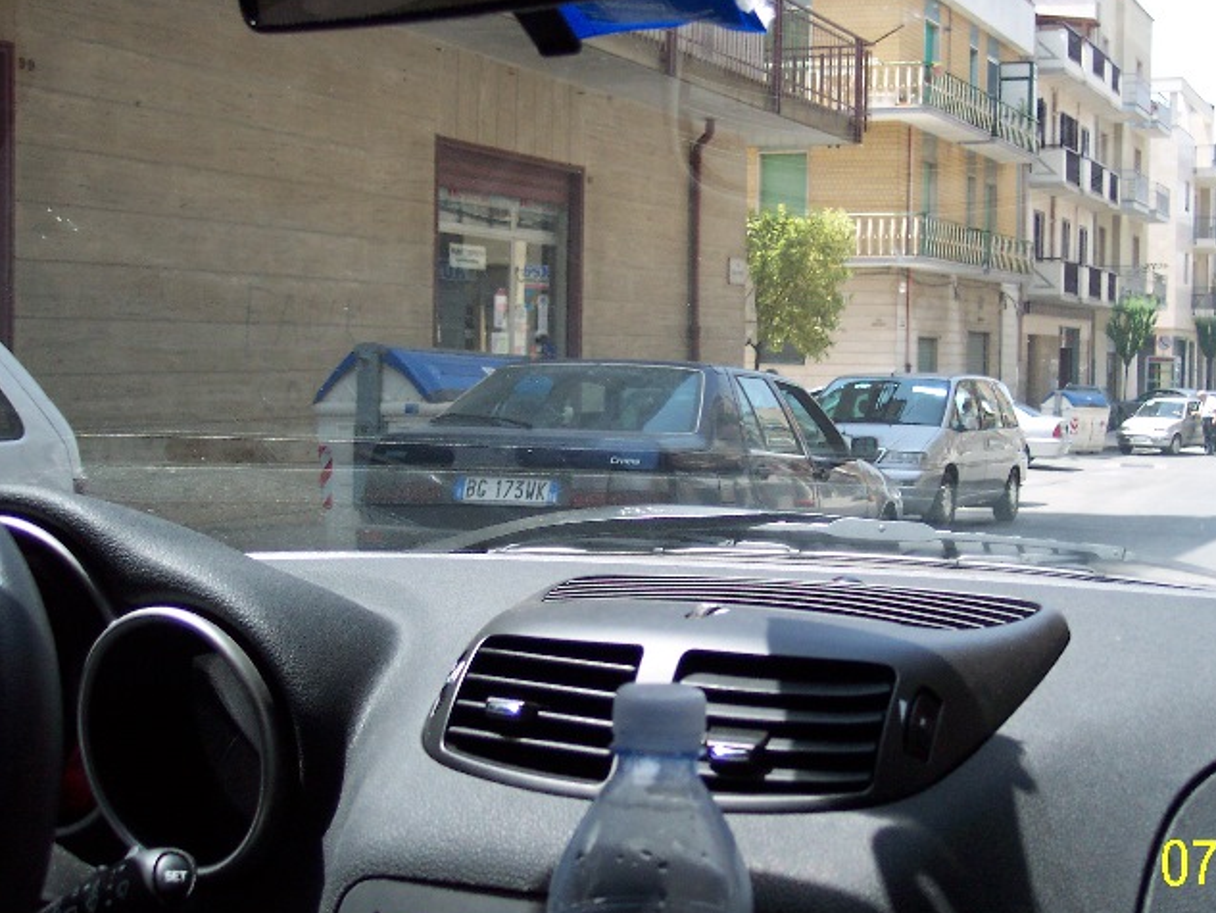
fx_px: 1686
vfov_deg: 30.3
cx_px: 766
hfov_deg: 39.4
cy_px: 431
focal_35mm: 48
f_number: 2.8
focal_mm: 8
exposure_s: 1/500
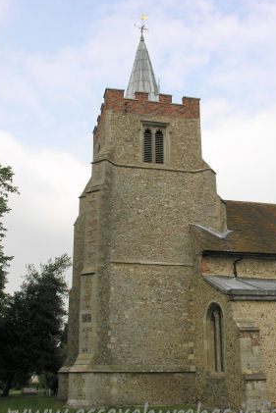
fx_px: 483
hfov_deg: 31.9
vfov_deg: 46.4
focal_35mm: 42
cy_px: 214
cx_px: 129
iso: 50
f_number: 6.3
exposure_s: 1/169
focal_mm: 9.5
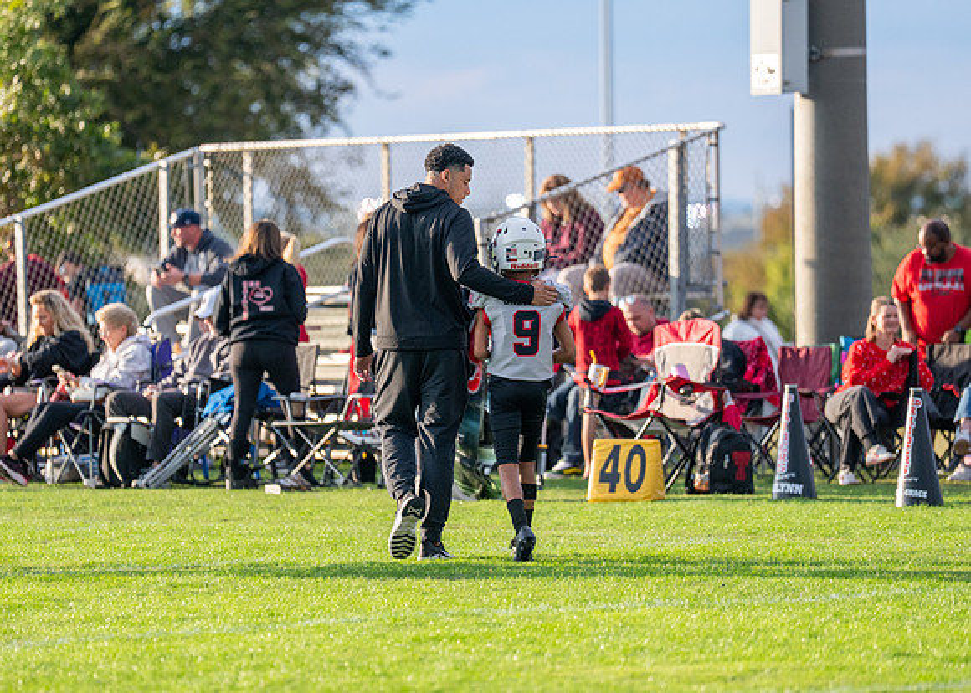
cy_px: 342
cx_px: 452
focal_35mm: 262
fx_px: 7230
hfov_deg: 7.7
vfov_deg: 5.5
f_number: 2.8
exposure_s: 1/2500
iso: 400
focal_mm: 200
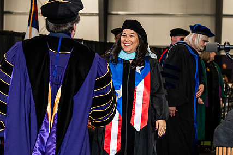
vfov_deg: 14.4
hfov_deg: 21.4
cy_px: 87
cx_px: 88
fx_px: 615
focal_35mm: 95
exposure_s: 1/200
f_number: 4.5
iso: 1250
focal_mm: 70
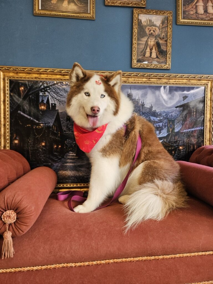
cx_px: 106
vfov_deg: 73.9
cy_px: 142
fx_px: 189
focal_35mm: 23
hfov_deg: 58.9
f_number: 1.8
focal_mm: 5.4
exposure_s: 1/207
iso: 250
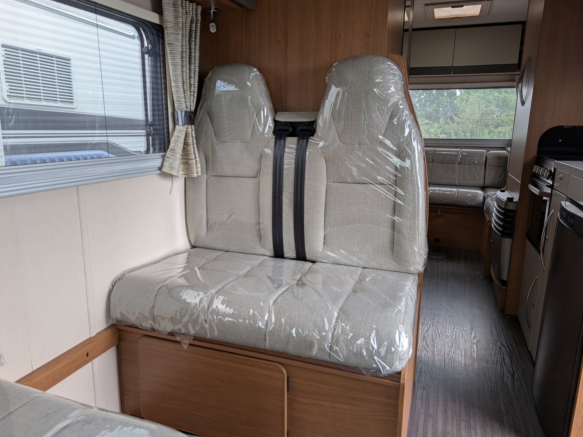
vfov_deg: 54.9
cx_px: 289
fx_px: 421
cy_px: 222
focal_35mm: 25
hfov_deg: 69.4
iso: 21
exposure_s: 1/55
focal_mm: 6.9
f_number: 1.68
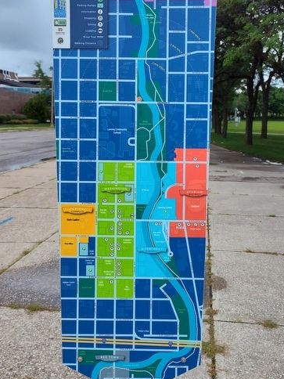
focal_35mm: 38
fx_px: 416
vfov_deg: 48.7
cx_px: 146
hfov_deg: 37.7
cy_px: 150
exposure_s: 1/1508
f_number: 1.8
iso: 100
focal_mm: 5.56
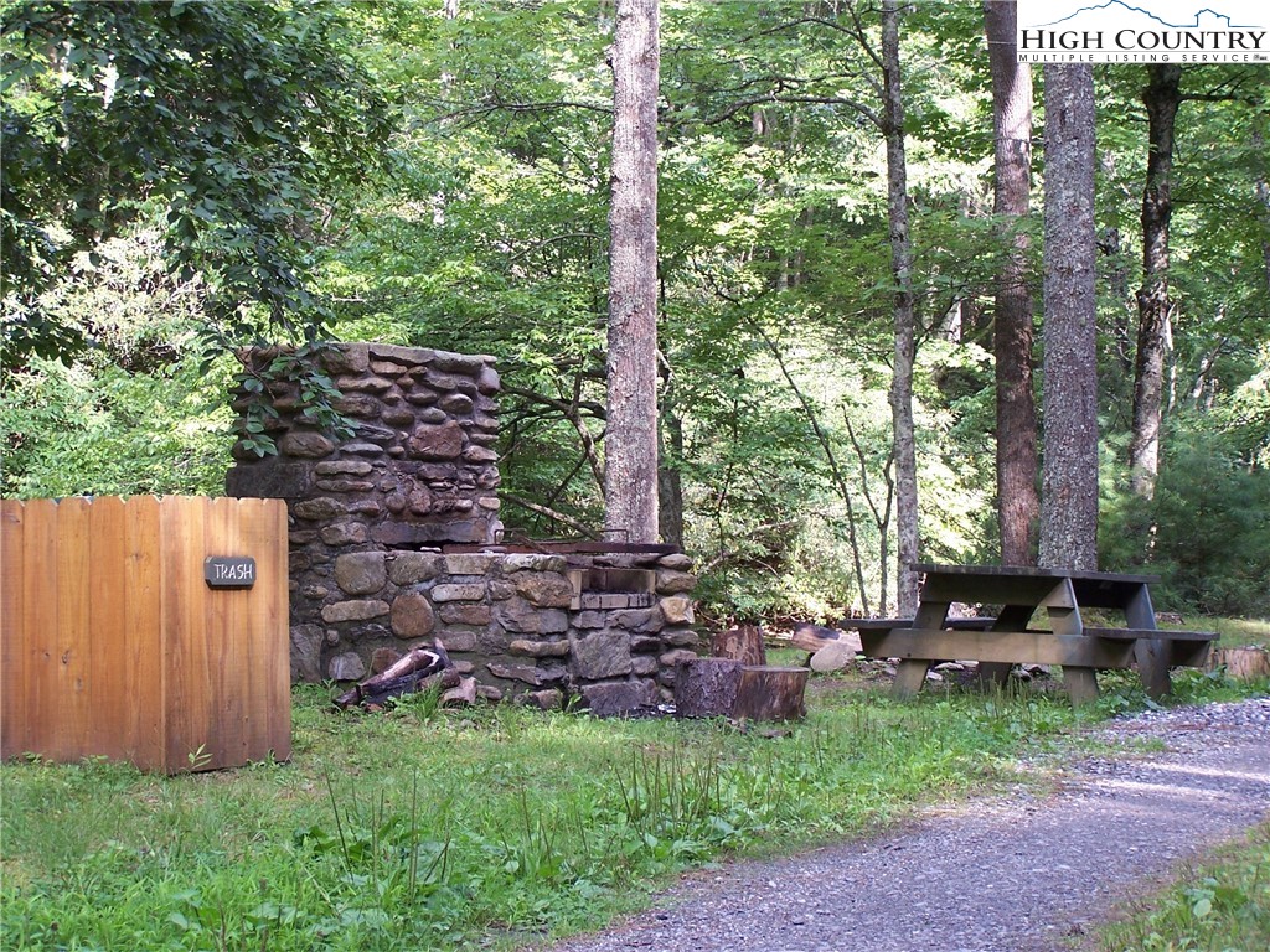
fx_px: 2531
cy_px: 476
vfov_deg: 21.3
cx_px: 635
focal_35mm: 69
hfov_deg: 28.2
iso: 80
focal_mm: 11.5
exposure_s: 1/60
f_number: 3.2
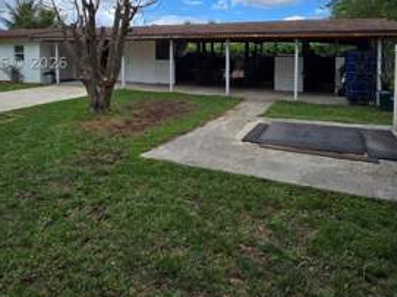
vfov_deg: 55.1
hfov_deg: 73.9
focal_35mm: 23
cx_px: 202
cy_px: 63
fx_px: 264
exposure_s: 1/2544
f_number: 2.2
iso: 50
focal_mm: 2.2
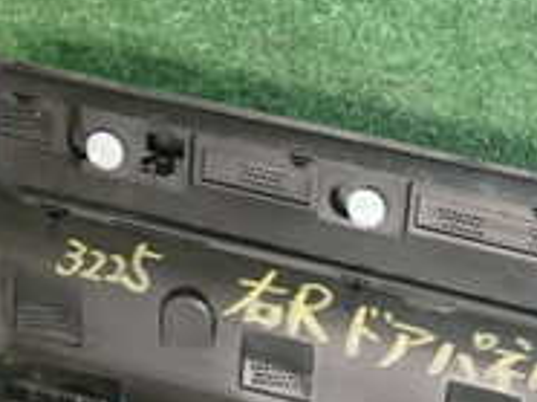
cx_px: 699
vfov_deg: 15.1
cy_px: 327
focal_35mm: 97
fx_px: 1503
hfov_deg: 18.8
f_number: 2.3
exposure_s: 1/30
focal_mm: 5.4
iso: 200
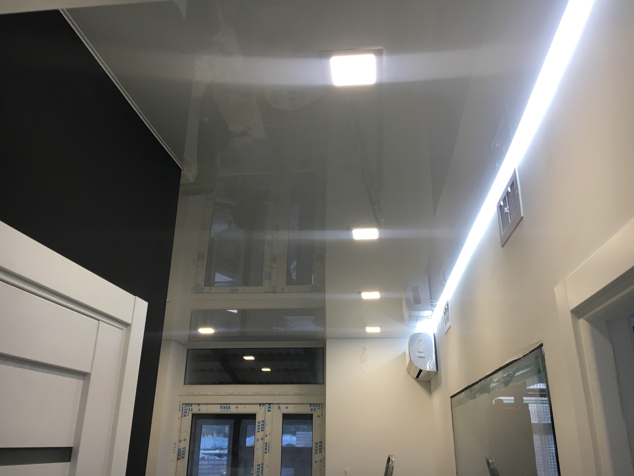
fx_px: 531
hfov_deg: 61.7
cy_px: 238
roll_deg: -0.3
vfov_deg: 48.2
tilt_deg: +21.2
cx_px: 317
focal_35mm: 29
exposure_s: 1/33
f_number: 2.2
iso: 40
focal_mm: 4.15
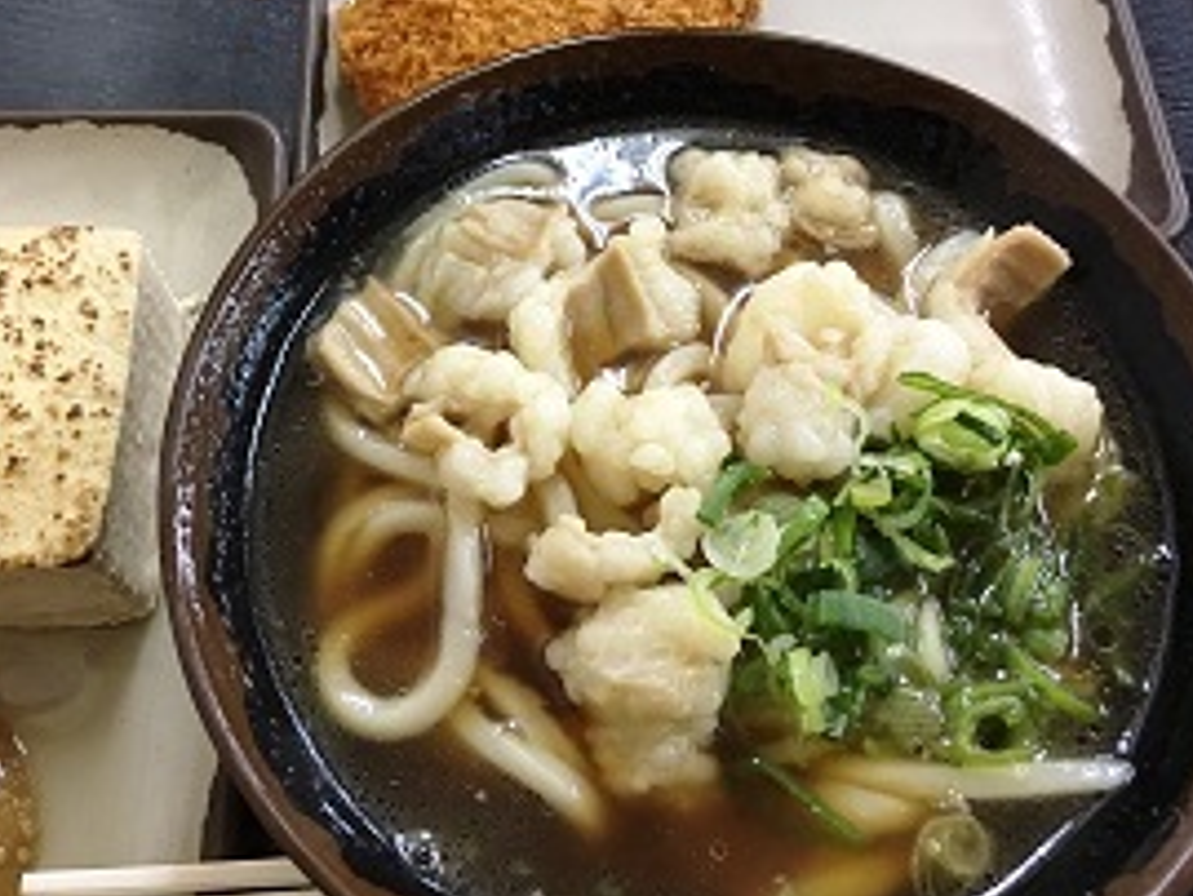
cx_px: 490
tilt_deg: -62.5
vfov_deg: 38.7
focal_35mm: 37
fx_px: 1276
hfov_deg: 49.9
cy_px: 413
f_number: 2.2
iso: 125
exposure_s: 1/30
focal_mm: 4.15
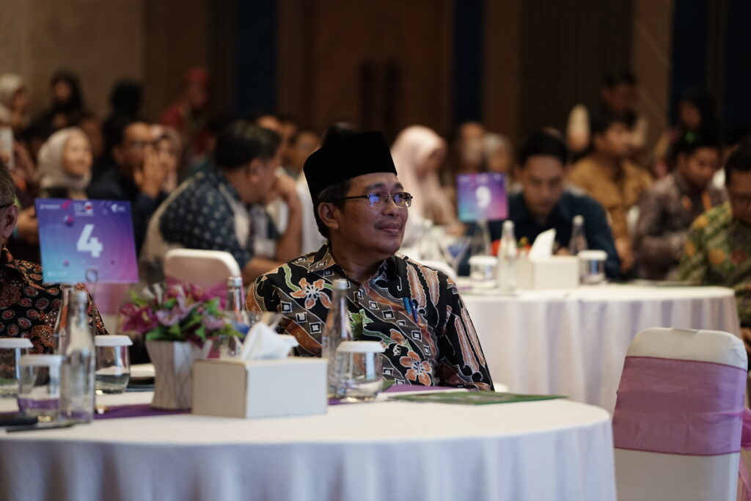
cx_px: 376
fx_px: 4173
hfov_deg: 10.3
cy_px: 250
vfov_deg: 6.9
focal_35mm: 200
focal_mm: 200
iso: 1600
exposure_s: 1/80
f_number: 4
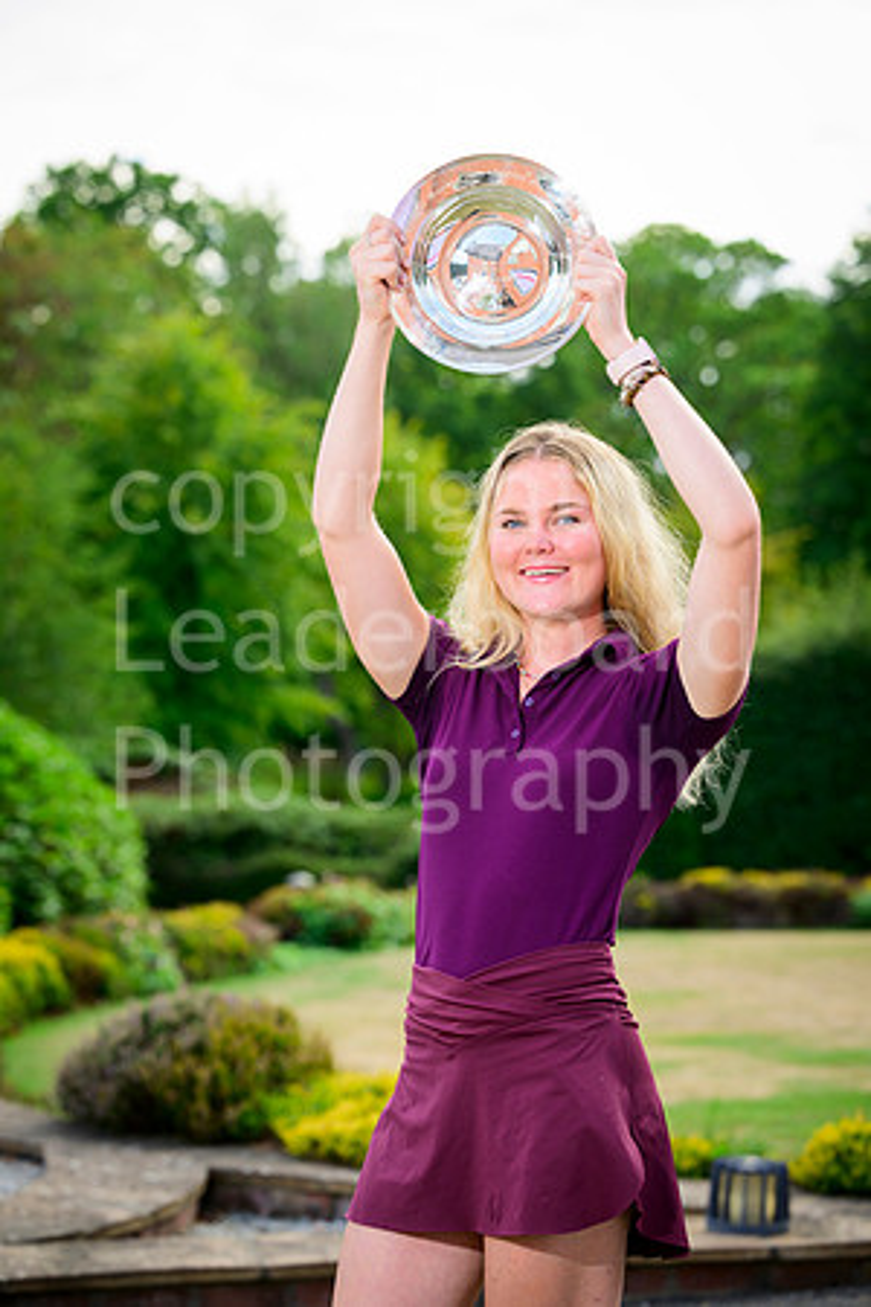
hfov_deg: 15.4
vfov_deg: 22.9
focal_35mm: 89
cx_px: 436
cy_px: 654
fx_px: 3230
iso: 160
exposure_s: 1/200
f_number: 4
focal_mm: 89
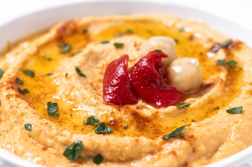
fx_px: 630
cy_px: 84
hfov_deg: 22.6
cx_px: 126
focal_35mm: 90
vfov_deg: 15.2
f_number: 8
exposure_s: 1/200
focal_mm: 60
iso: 100
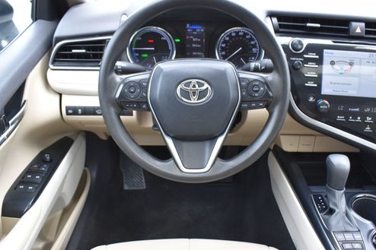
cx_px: 195
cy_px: 131
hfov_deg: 54.4
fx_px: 365
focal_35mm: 35
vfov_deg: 37.8
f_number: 5.6
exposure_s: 1/125
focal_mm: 18
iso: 560
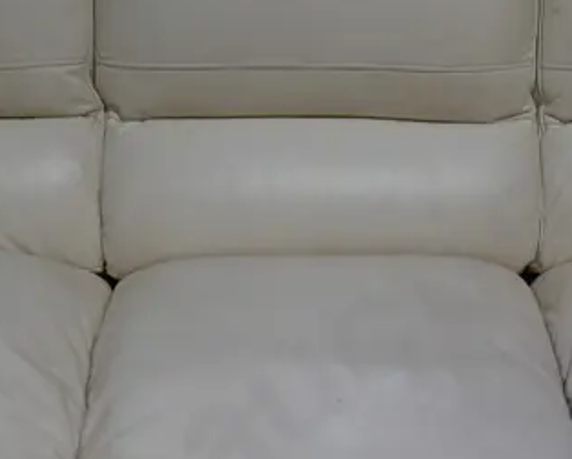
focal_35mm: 89
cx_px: 312
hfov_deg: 21.5
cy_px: 382
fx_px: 1509
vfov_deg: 17.1
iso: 200
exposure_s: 1/125
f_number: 4
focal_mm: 14
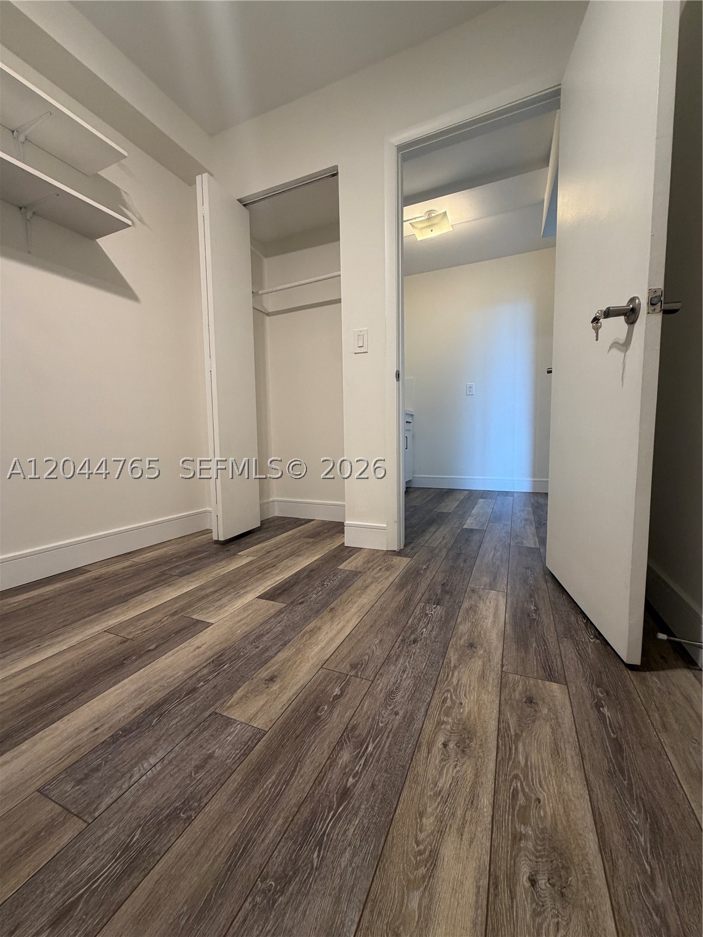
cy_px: 468
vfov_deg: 102.1
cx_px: 352
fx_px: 379
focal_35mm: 14
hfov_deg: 85.7
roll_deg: +0.9
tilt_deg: -3.6
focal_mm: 2.22
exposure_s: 1/60
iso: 200
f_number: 2.2
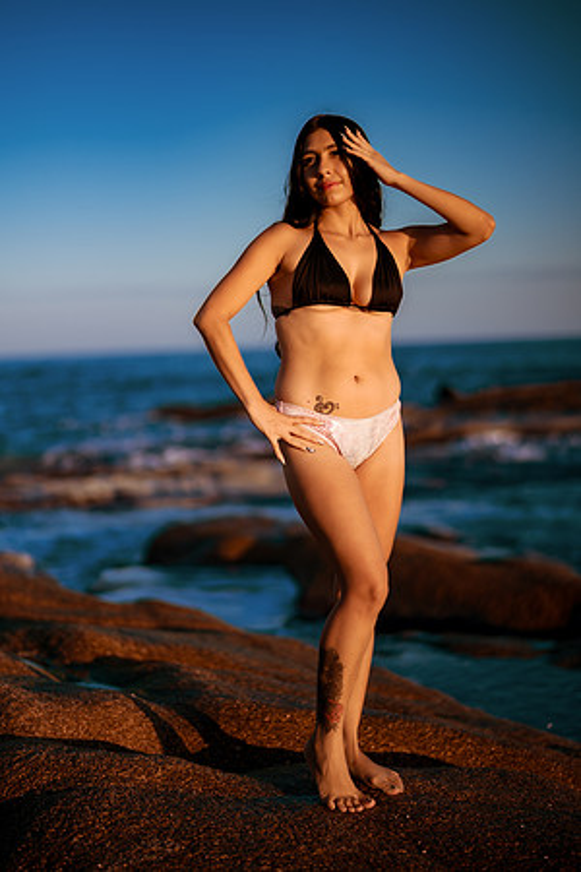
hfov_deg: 23.4
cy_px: 436
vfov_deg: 34.5
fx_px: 1404
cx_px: 290
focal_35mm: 58
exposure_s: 1/8000
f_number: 1.4
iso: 125
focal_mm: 58
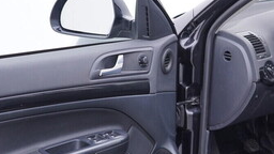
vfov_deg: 14.9
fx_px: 588
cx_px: 235
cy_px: 114
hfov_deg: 25.6
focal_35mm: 81
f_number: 2.8
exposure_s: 1/40
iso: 160
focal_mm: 24
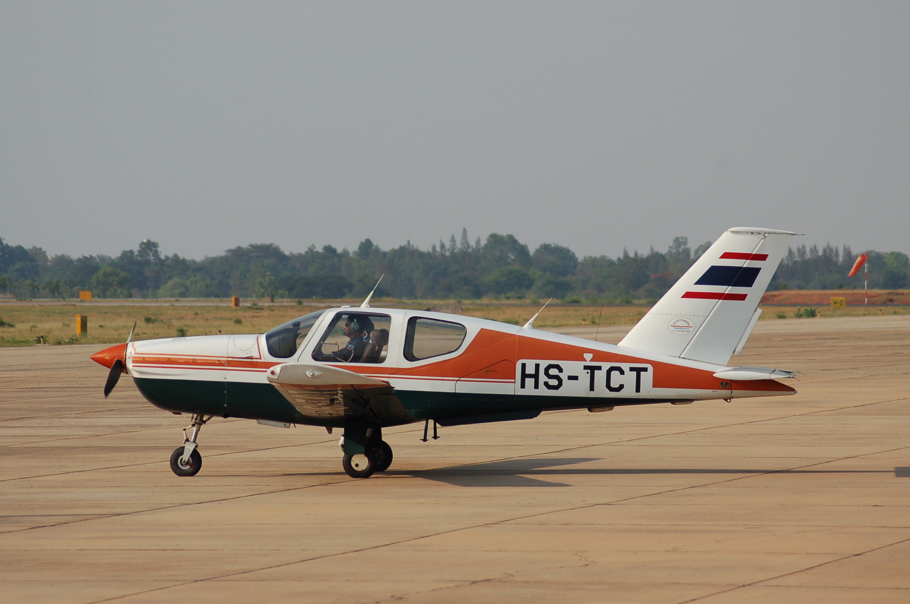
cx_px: 455
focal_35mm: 232
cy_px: 302
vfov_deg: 5.9
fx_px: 5867
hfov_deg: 8.9
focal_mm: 155
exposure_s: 1/1600
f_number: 5
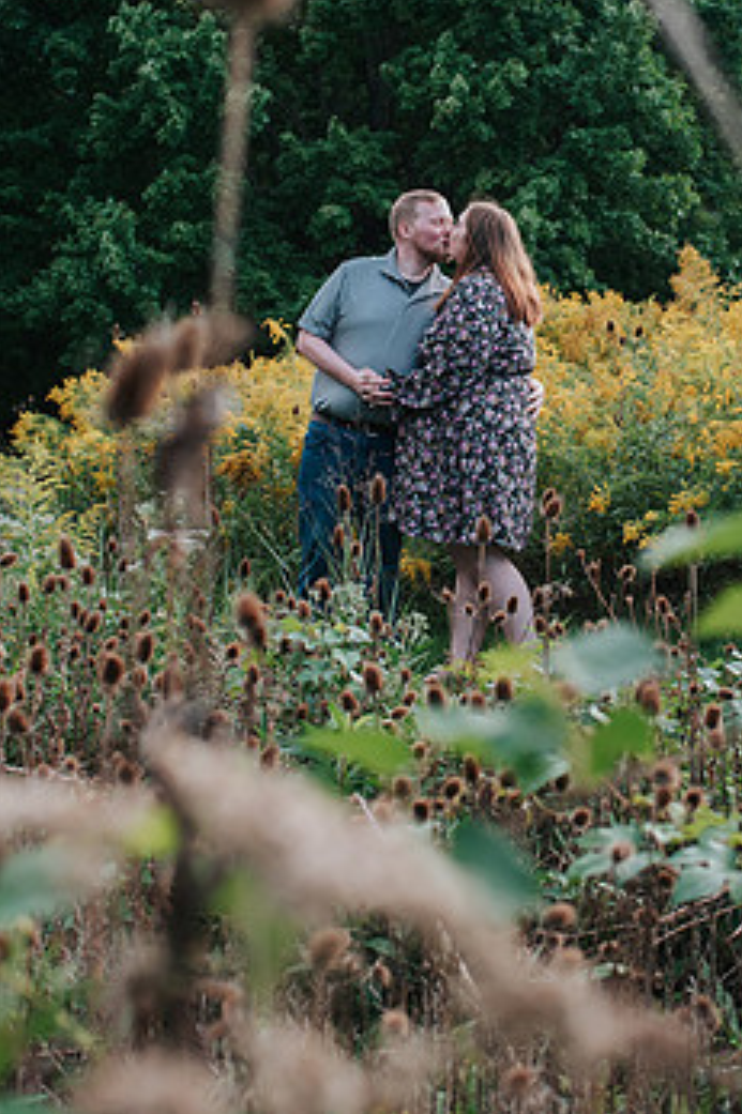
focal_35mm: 68
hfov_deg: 20.0
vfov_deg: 29.5
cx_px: 444
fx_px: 2104
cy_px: 395
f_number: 3.2
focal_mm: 35
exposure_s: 1/400
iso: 560
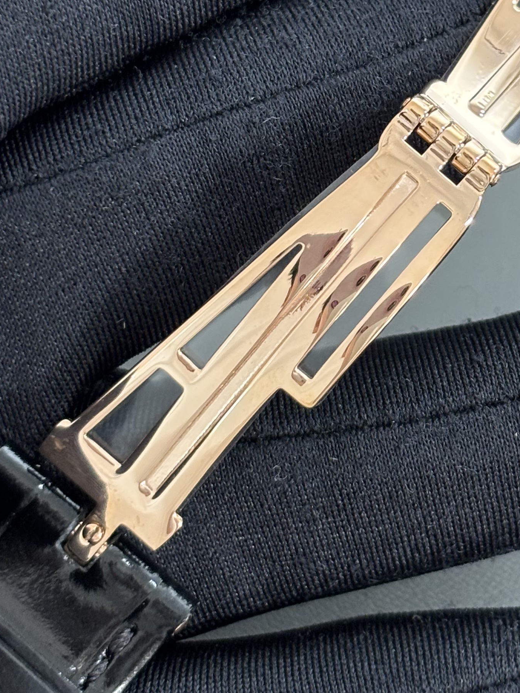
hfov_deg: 12.7
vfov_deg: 16.9
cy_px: 245
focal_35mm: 116
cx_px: 391
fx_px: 2323
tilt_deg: -55.6
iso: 80
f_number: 1.6
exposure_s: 1/60
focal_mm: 5.96
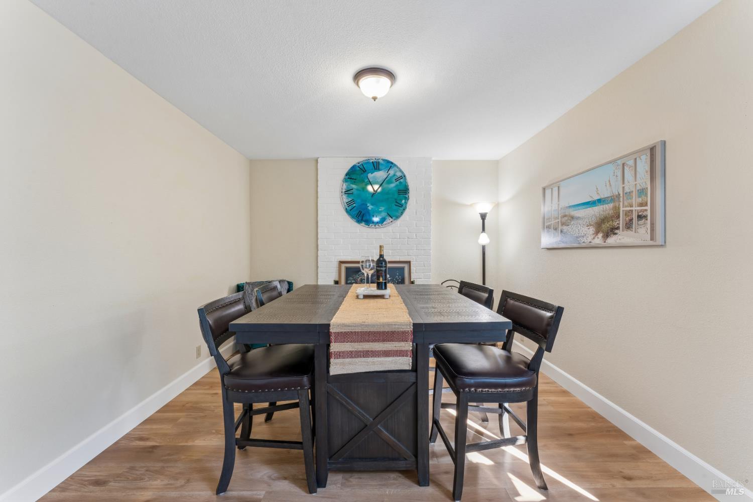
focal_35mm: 14
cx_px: 376
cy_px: 251
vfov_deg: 81.2
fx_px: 293
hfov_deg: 104.3
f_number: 13
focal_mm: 14
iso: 100
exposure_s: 1.6
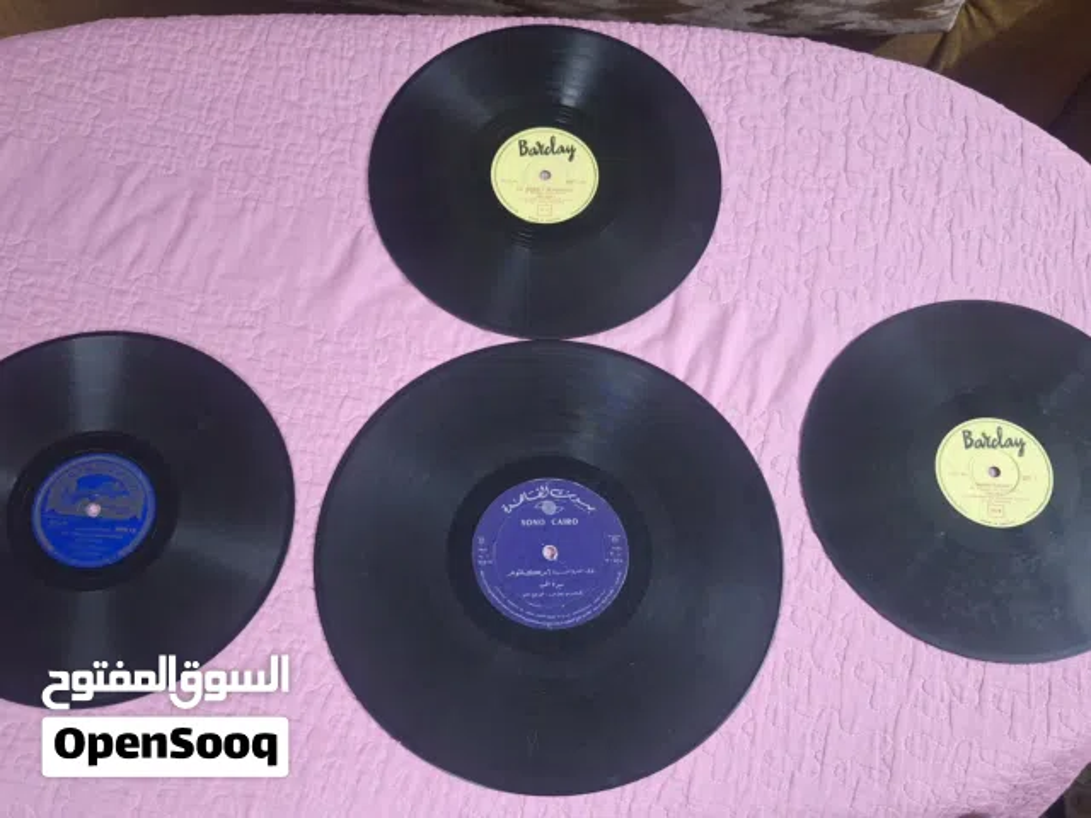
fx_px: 725
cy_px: 409
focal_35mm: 23
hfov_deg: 73.9
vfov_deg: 58.9
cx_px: 546
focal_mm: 5.54
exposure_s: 1/25
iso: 320
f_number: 1.8
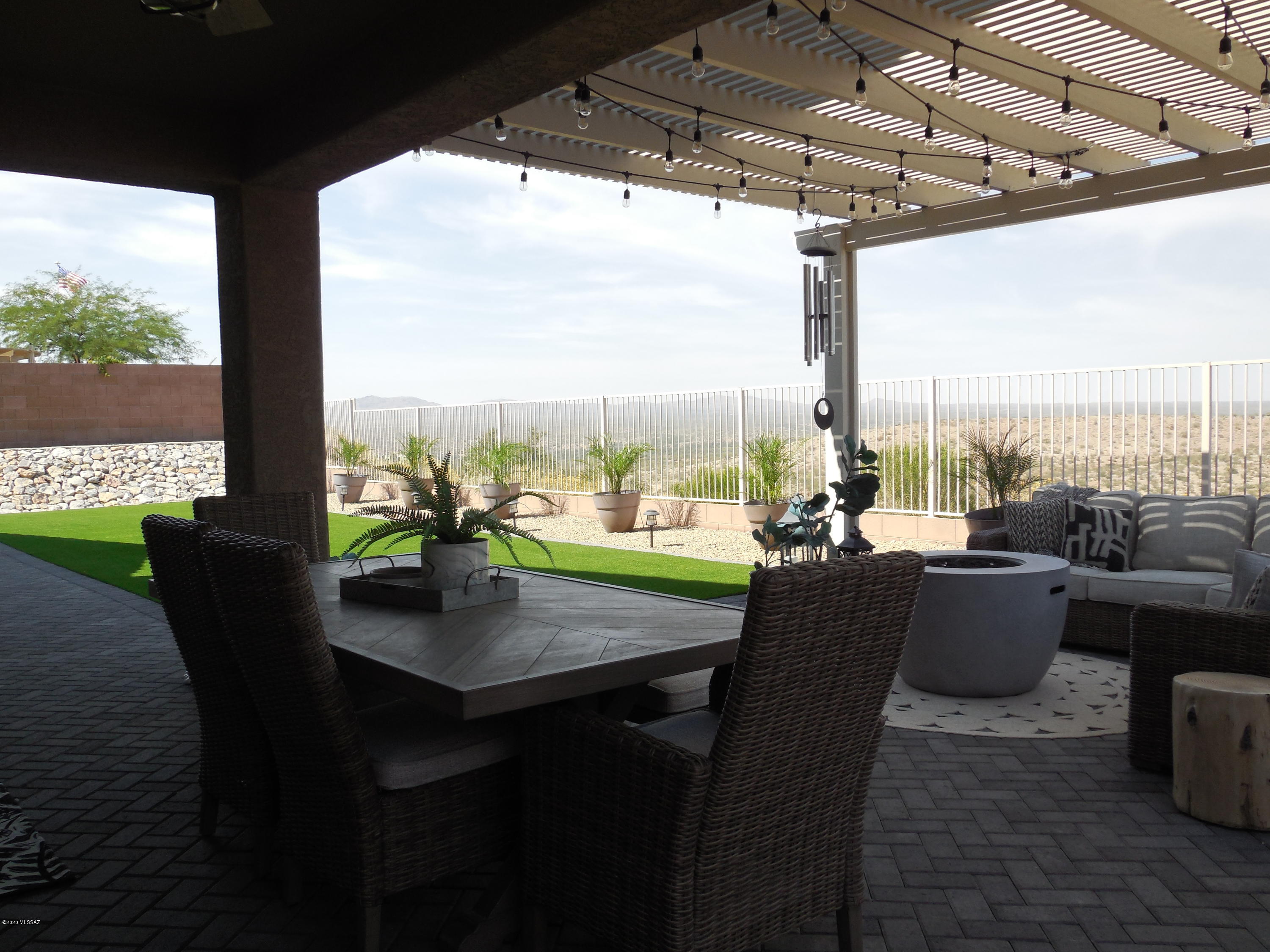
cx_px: 635
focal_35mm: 30
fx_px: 1101
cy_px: 476
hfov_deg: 60.0
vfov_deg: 46.8
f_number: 3.2
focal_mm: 5.3
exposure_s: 1/800
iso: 125
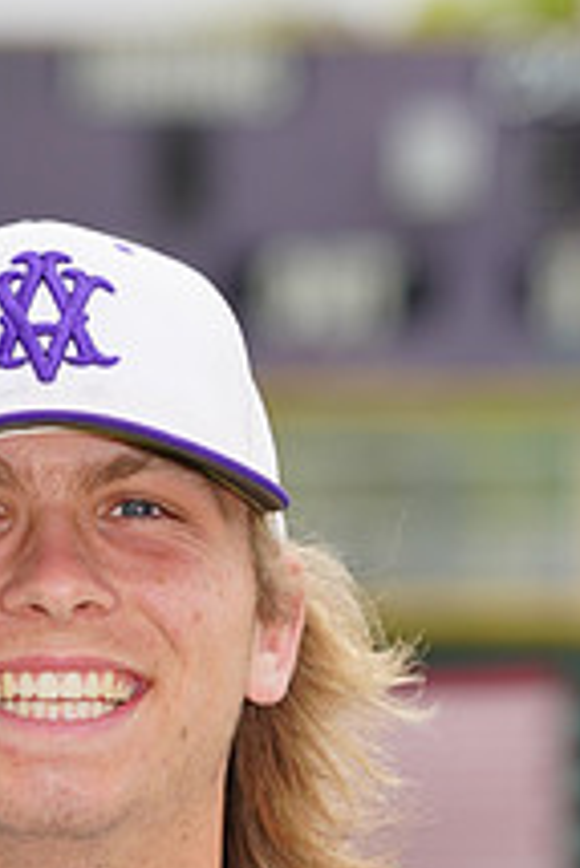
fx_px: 16309
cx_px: 18
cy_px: 1156
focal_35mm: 676
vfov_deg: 3.0
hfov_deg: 2.0
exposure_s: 1/250
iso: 200
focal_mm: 250
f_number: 9
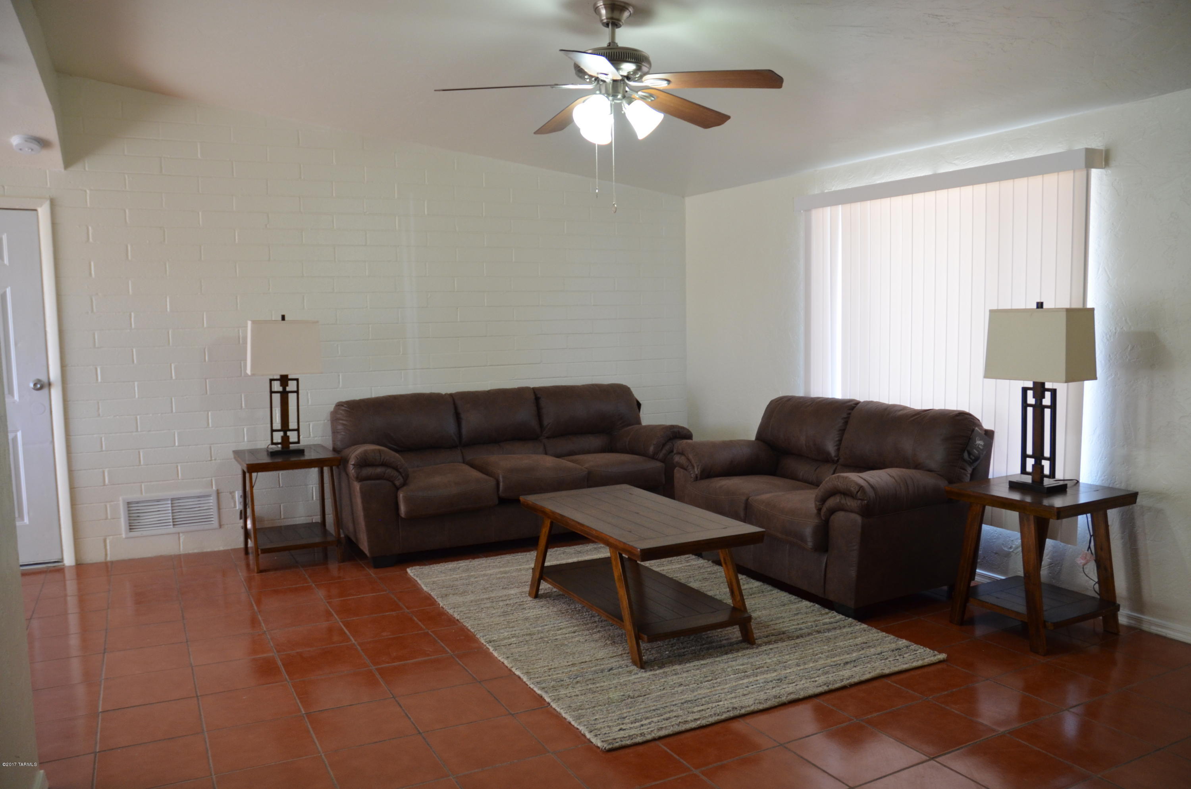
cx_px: 596
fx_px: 891
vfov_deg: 47.7
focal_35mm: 27
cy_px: 394
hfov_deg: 67.5
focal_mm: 18
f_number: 4
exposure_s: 1/60
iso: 720
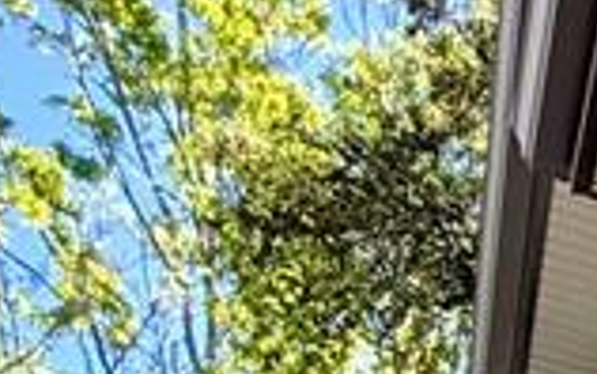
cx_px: 1453
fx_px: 1563
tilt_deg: +7.3
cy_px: 1052
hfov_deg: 14.2
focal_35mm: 96
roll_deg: -0.1
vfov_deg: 10.5
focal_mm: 2.22
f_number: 2.2
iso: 50
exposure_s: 1/383
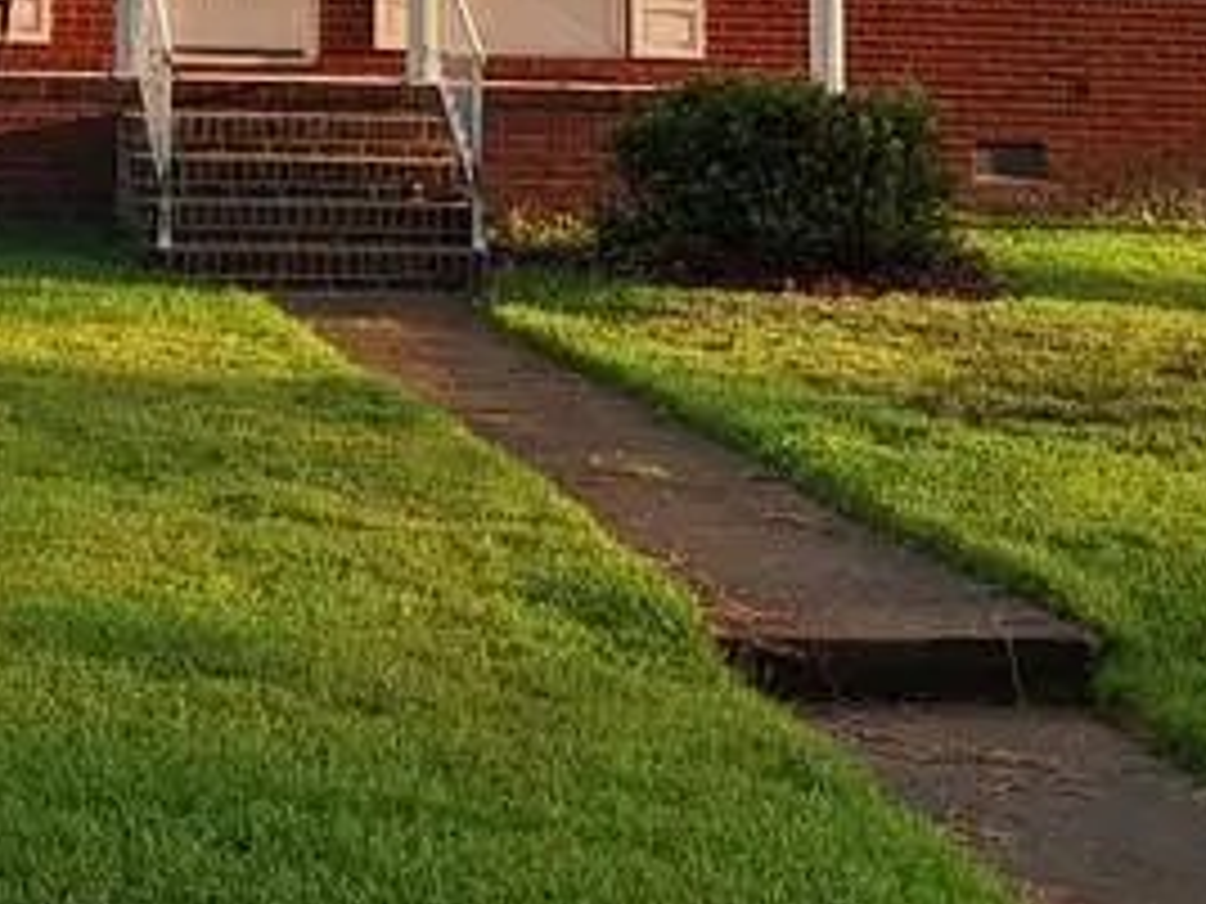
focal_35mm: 88
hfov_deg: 21.9
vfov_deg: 15.3
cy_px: -531
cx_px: 184
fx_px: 3066
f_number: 1.8
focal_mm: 5.54
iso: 40
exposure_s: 1/1119
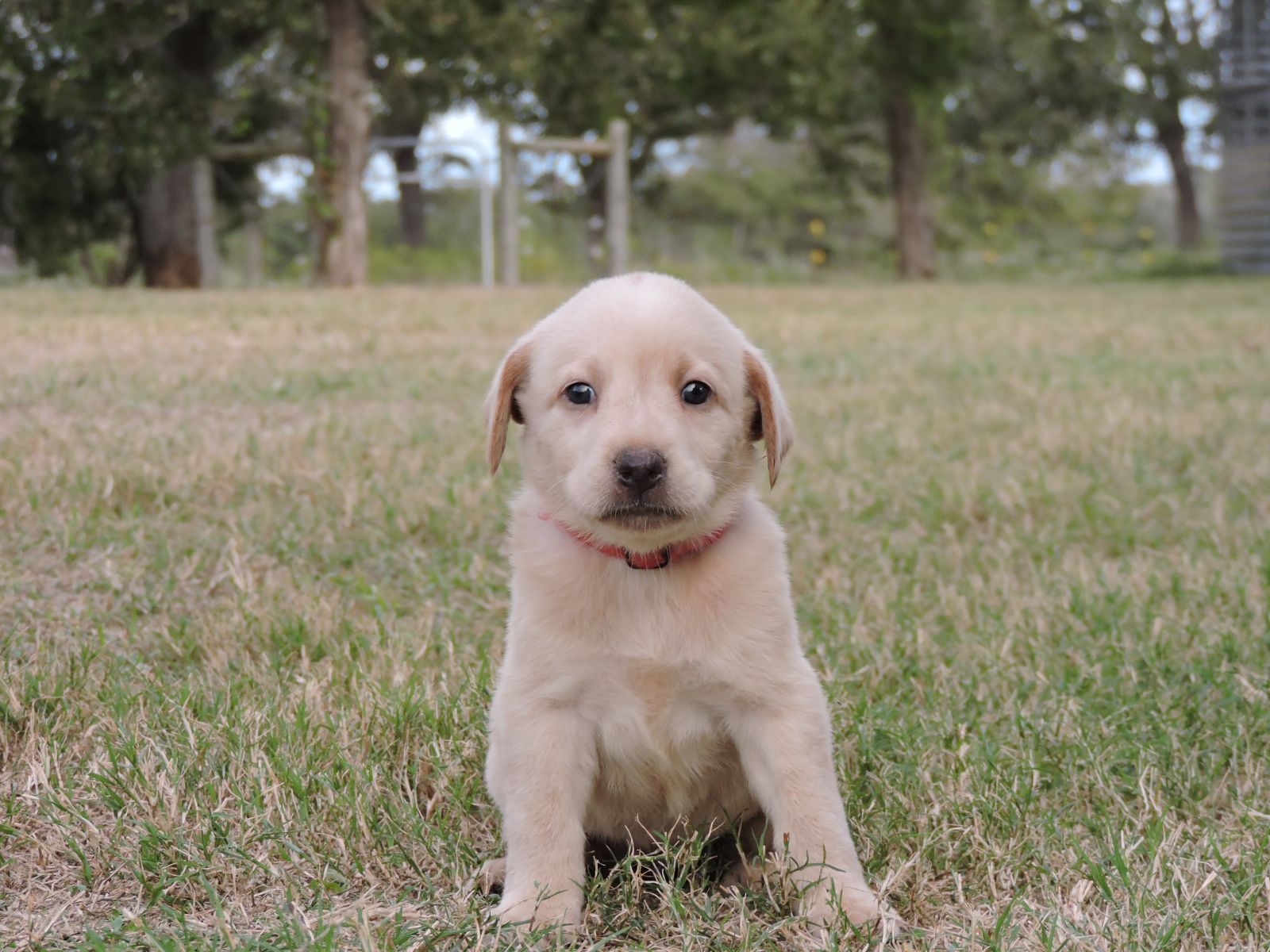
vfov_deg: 10.2
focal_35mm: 145
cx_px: 635
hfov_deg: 13.6
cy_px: 476
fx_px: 5320
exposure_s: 1/500
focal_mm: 25.9
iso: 280
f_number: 4.4
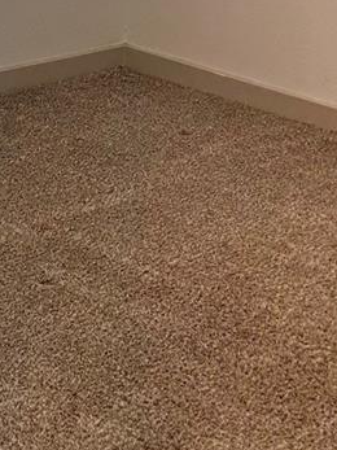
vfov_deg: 16.4
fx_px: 1494
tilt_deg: -9.4
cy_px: -91
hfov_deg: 12.8
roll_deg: -2.5
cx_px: 36
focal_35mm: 115
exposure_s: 1/120
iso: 100
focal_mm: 5.7
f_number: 1.5
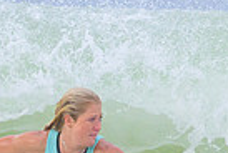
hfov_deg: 0.8
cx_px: 188
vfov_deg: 0.5
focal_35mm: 2659
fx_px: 16877
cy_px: 197
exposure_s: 1/2000
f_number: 11
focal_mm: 630
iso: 2500
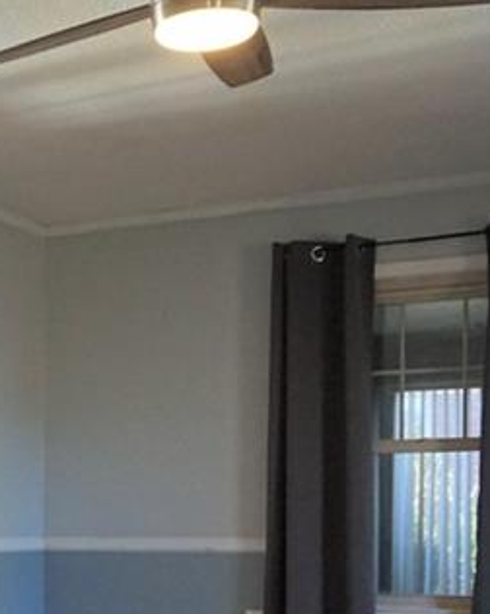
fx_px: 1326
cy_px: 536
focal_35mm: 73
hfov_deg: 19.6
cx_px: -105
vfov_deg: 25.4
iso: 1600
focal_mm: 16
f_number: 4
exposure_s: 1/160
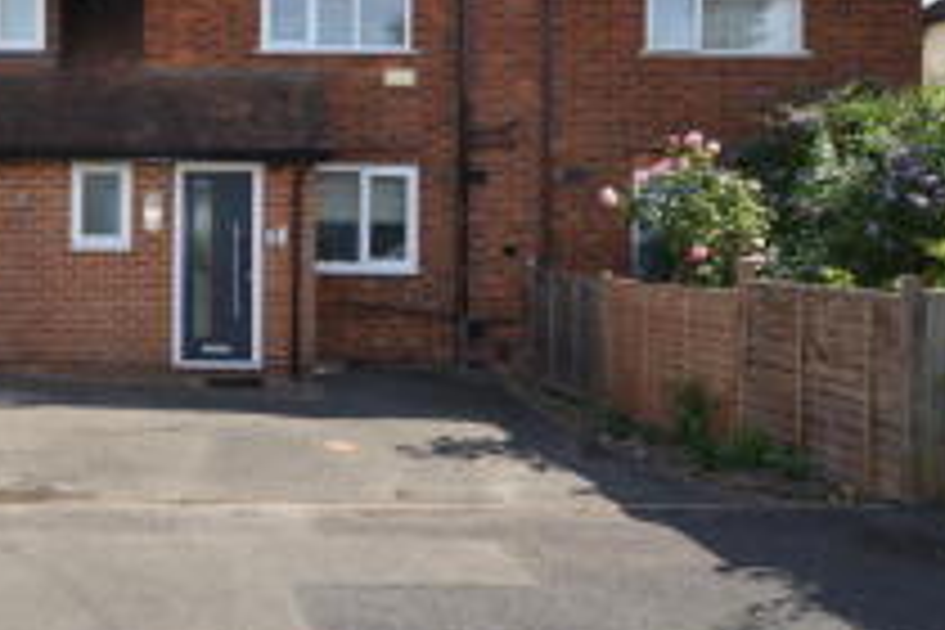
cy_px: 223
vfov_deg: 38.5
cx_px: 135
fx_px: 892
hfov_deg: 50.8
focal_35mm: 34
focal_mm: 10
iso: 100
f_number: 7.1
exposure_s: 1/200
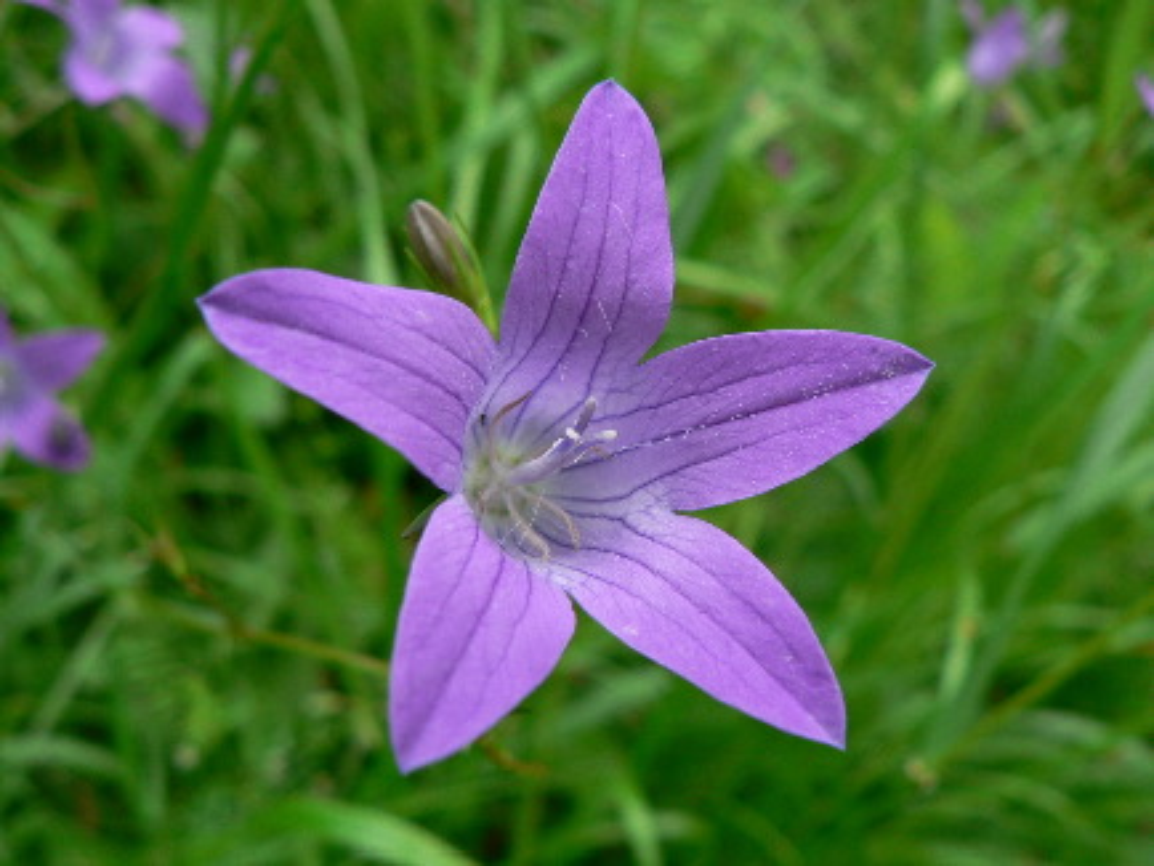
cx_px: 577
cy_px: 433
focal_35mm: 36
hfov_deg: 51.3
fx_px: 1201
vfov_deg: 39.7
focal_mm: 6
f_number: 3.6
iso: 80
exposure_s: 1/160
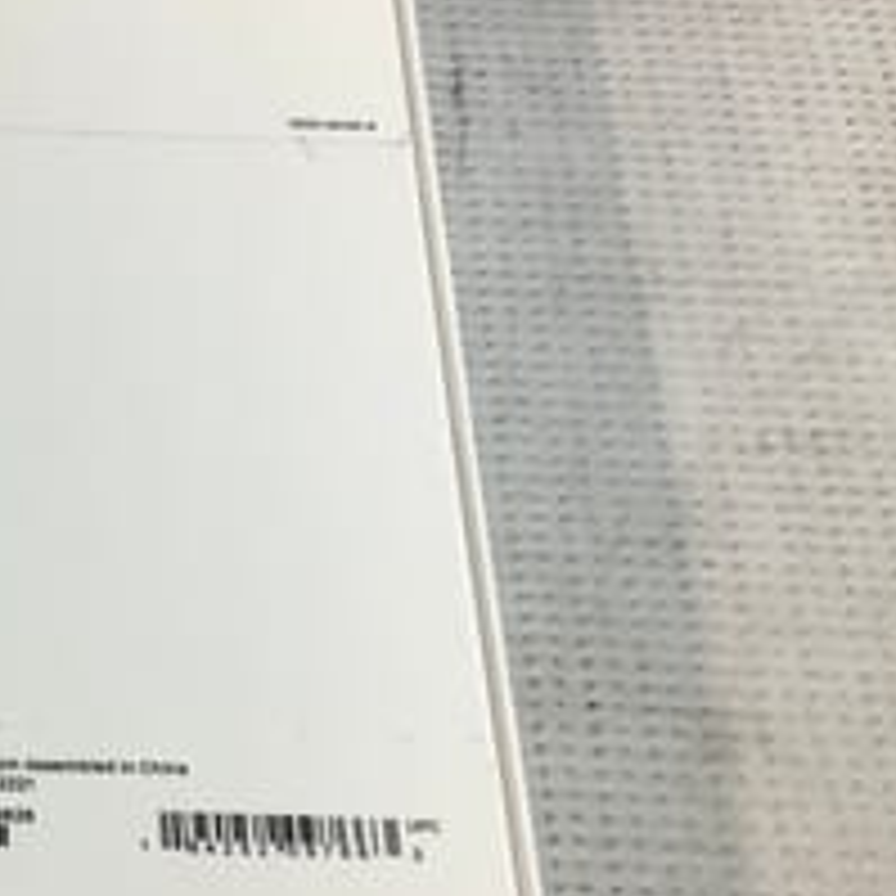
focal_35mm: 69
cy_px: 543
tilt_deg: -61.0
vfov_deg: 25.0
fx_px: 2021
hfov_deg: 23.1
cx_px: -153
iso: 80
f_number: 2.4
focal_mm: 3.3
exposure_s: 1/50
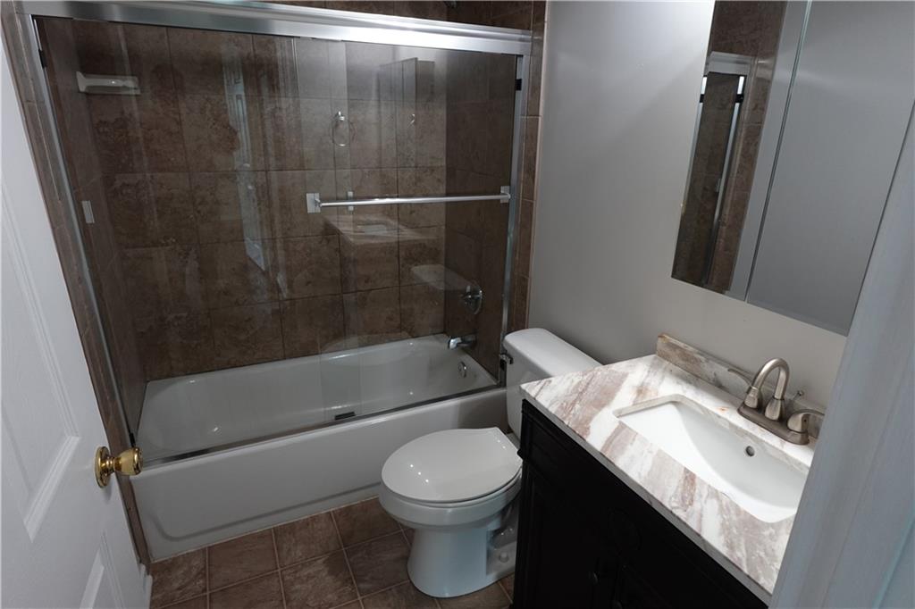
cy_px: 304
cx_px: 458
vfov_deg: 61.9
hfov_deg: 84.0
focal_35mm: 20
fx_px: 508
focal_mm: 7.6
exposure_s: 1/80
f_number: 2
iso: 320
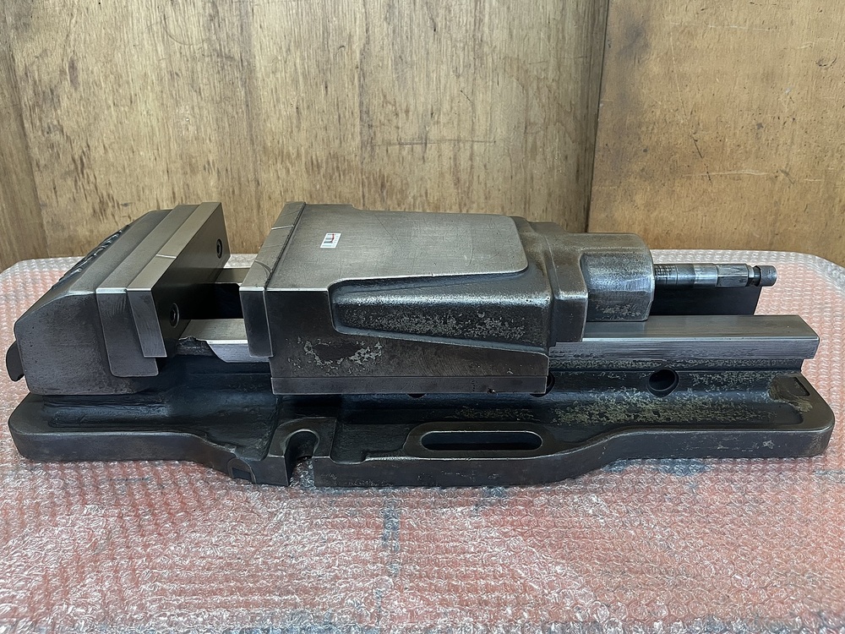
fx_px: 635
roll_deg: +2.2
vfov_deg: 53.1
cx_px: 422
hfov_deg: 67.3
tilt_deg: -30.0
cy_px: 317
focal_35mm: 26
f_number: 1.6
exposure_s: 1/60
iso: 200
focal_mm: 5.1
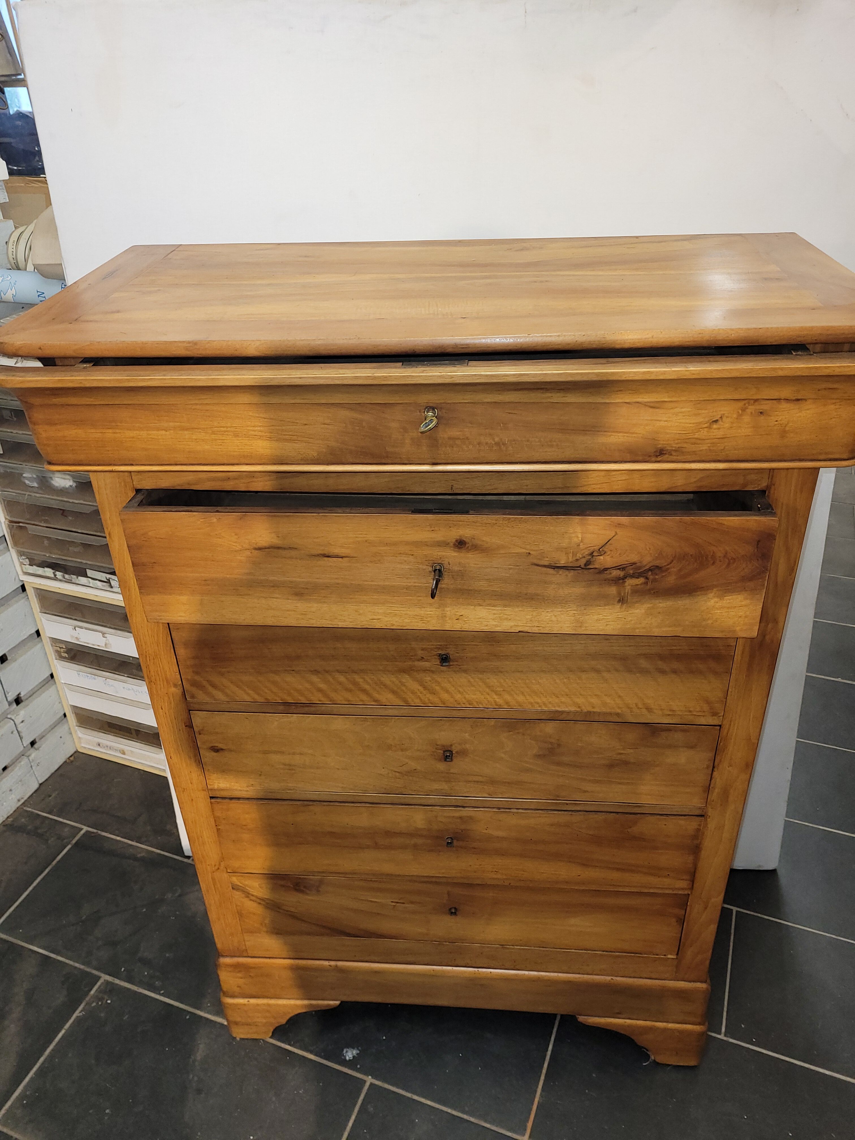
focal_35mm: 26
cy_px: 570
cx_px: 428
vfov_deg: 67.3
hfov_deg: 53.1
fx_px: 856
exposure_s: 1/25
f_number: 1.8
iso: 125
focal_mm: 5.4
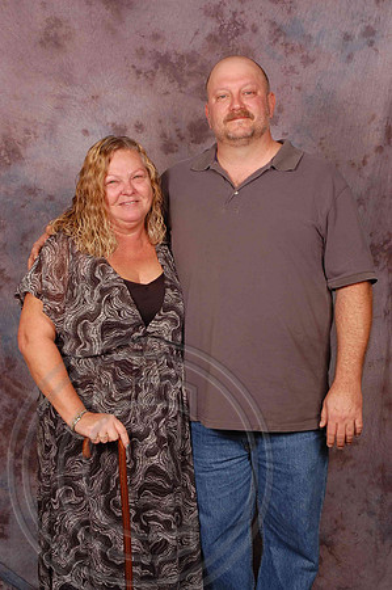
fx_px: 933
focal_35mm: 57
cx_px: 196
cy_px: 295
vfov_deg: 35.1
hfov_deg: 23.7
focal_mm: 38
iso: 200
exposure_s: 1/125
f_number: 10
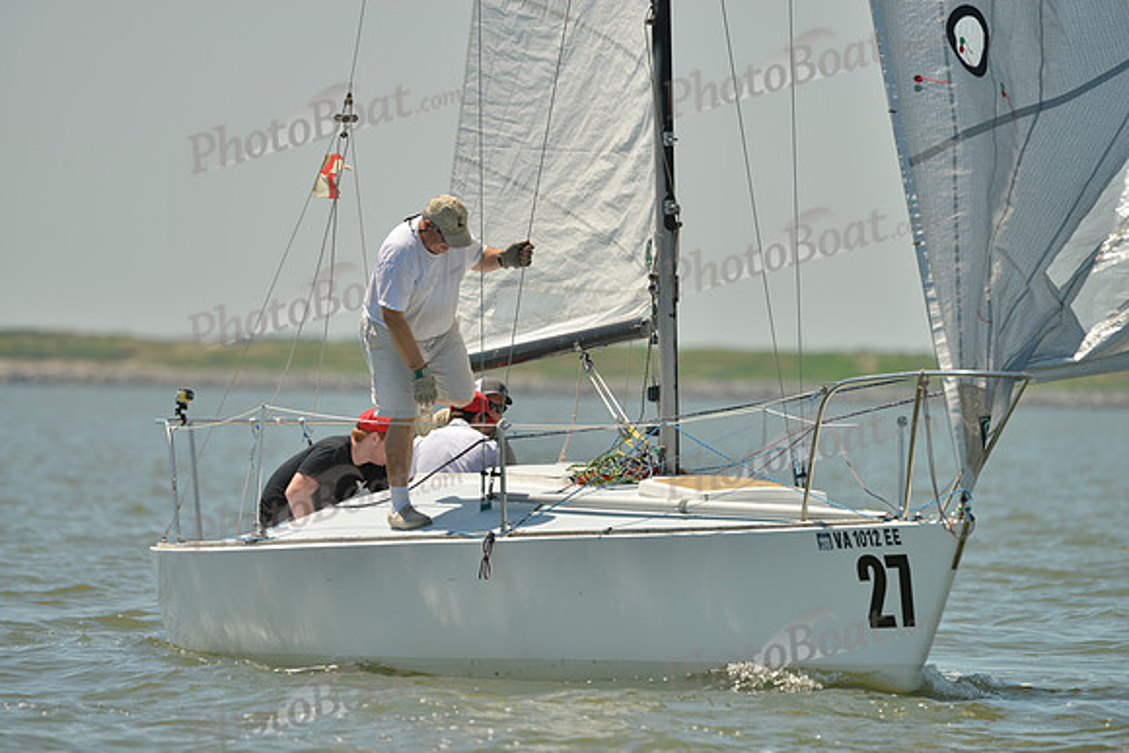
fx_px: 12547
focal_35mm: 400
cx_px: 564
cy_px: 376
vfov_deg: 3.4
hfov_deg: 5.2
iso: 200
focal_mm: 400
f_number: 6.3
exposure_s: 1/1250
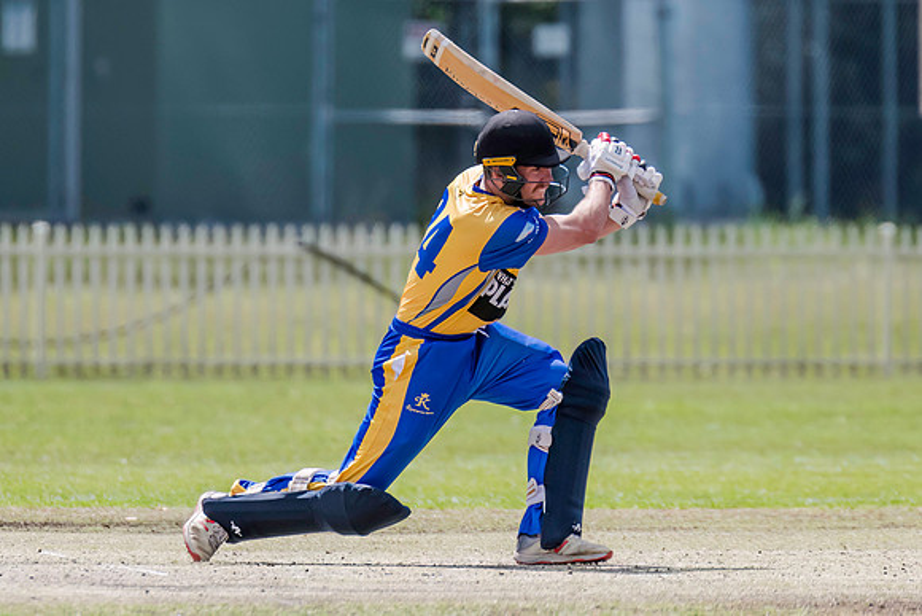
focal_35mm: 834
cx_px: 305
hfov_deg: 2.5
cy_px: 183
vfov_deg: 1.6
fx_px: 21367
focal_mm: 550
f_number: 6.3
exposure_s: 1/2500
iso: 800
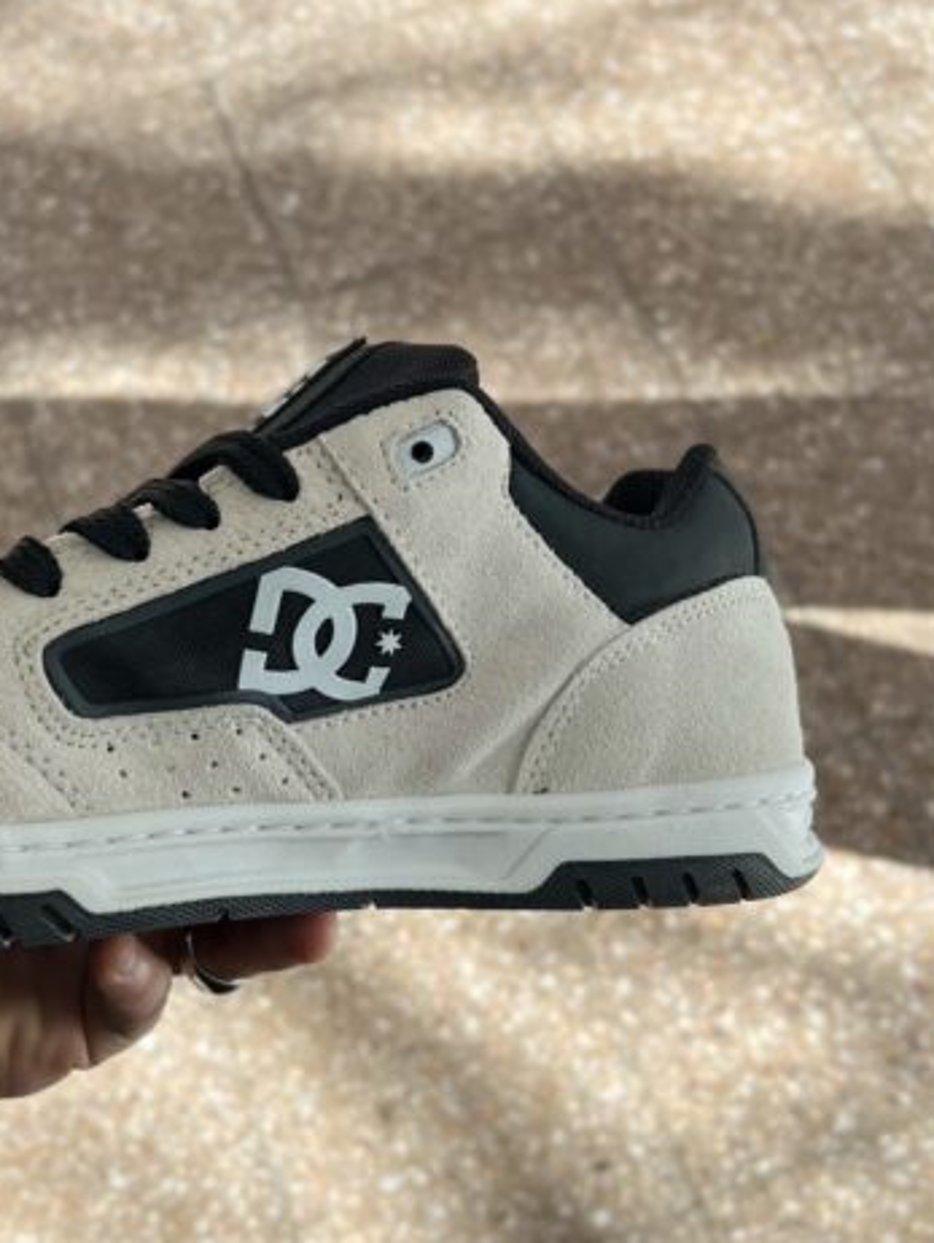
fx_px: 1617
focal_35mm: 45
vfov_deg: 42.0
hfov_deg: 31.8
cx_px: 272
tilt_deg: -67.1
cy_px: 662
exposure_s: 1/1147
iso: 50
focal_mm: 5.7
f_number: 1.5
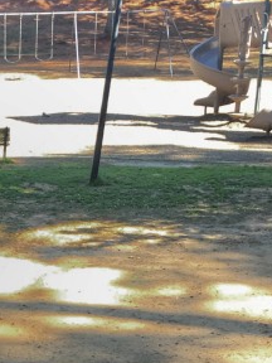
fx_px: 1079
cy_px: 478
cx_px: -43
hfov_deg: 14.0
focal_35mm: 103
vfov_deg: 17.8
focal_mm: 4.15
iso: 25
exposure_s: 1/120
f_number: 2.2
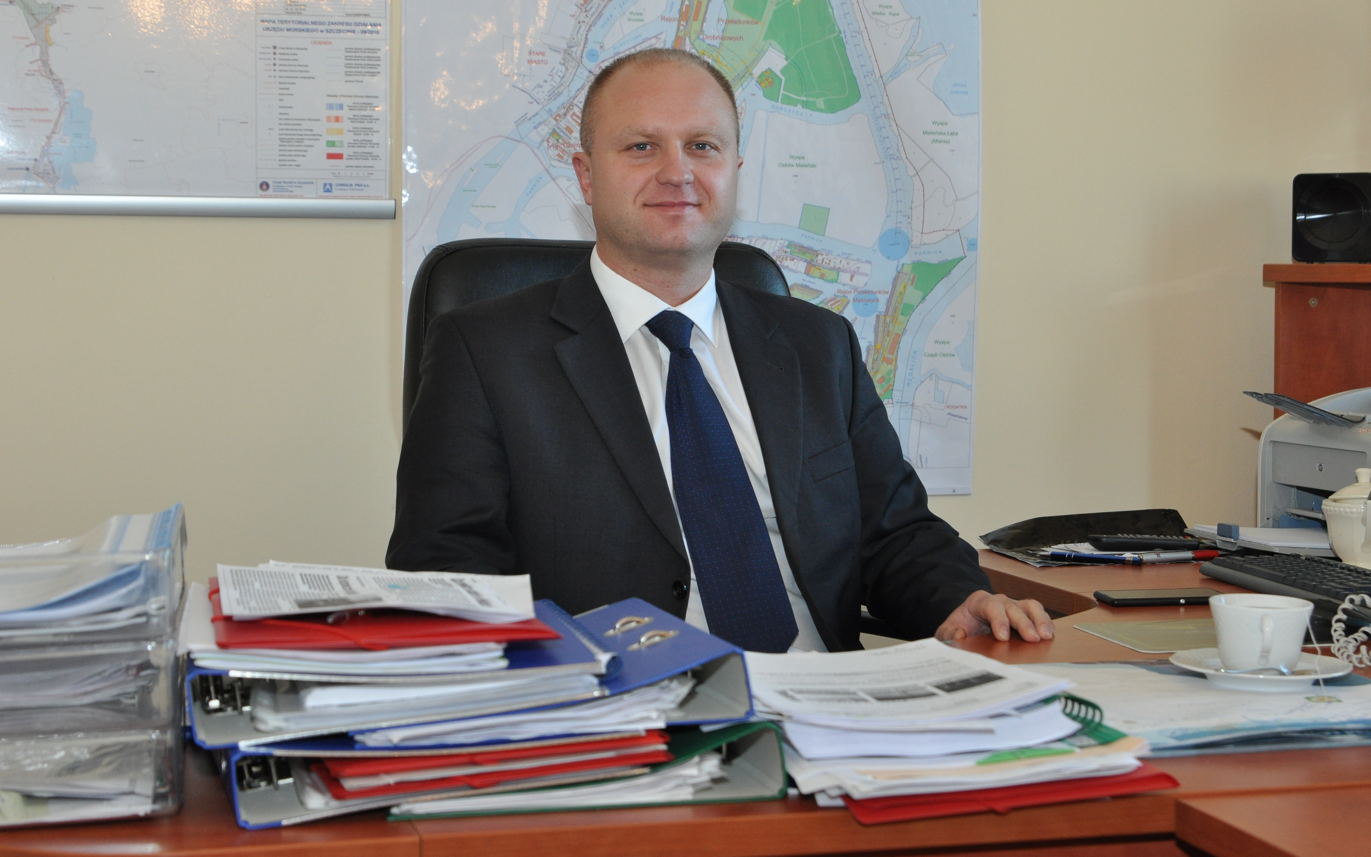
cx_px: 687
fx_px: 2541
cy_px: 401
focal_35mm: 68
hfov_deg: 30.2
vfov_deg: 19.1
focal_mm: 44
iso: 800
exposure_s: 1/60
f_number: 5.6
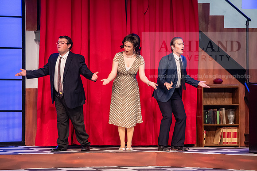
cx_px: 128
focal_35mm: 190
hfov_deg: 10.8
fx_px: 1357
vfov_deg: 7.2
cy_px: 86
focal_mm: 190
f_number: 3.2
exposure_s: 1/200
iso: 3200
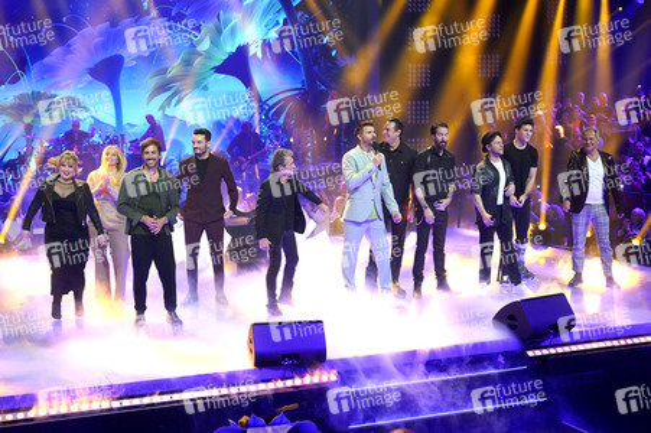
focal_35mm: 52
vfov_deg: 26.0
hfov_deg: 38.2
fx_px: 940
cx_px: 326
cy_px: 216
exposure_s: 1/160
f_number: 5
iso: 3200
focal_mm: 52
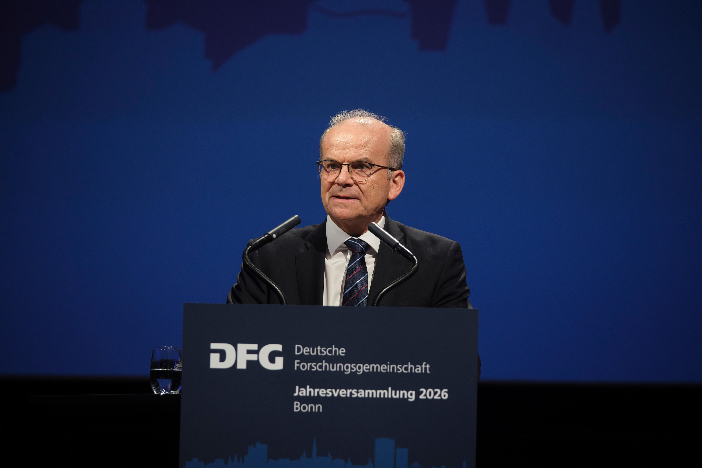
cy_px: 234
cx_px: 351
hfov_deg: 14.0
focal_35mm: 147
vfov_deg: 9.3
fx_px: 2866
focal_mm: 98.2
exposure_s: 1/160
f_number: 3.2
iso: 1600
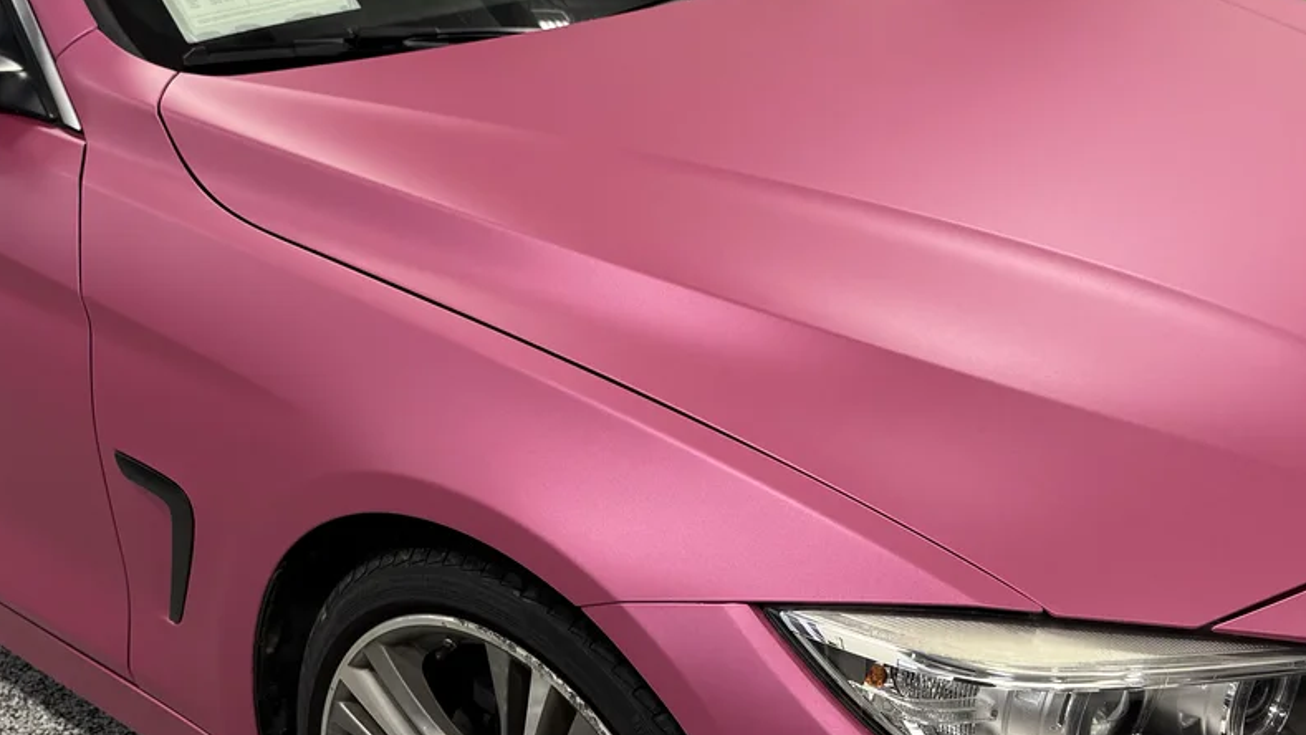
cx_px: 594
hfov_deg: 39.1
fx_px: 1836
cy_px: 442
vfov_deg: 22.6
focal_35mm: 53
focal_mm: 6.76
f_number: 1.78
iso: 125
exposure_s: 1/60
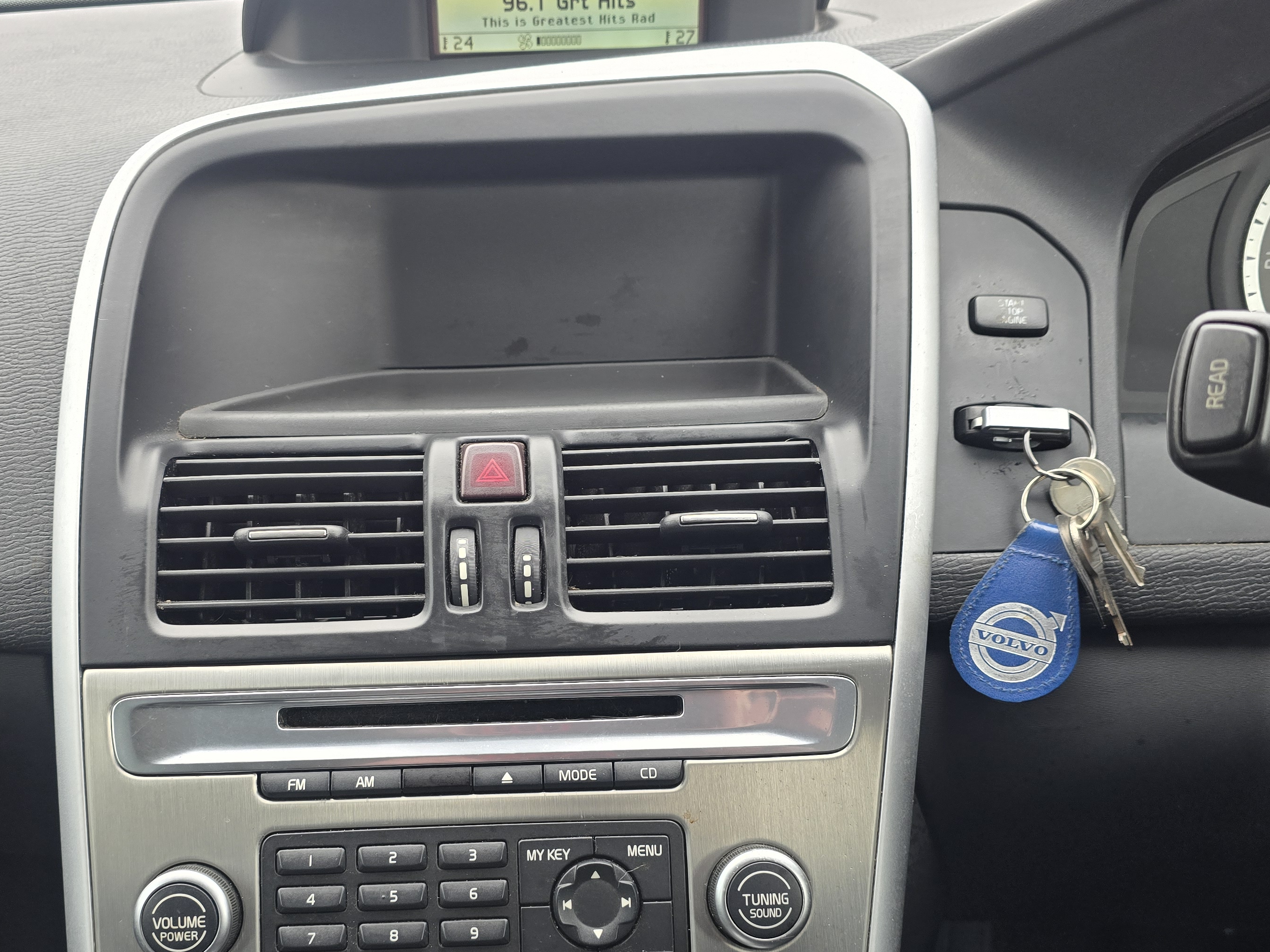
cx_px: 565
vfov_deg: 41.3
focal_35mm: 34
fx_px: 1247
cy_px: 620
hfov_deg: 53.8
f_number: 1.7
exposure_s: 1/180
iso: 80
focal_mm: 6.3
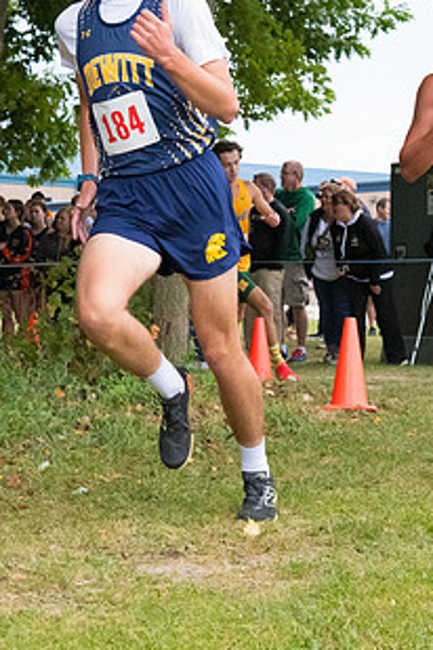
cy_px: 301
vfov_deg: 21.2
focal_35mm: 96
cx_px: 129
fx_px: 1732
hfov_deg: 14.2
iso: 6400
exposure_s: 1/1250
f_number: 5
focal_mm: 44
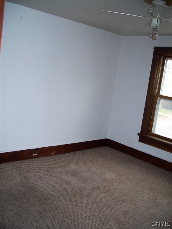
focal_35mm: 37
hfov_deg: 38.7
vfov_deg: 50.1
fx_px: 245
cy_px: 114
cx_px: 86
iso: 125
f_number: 2.8
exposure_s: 1/60
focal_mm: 7.8
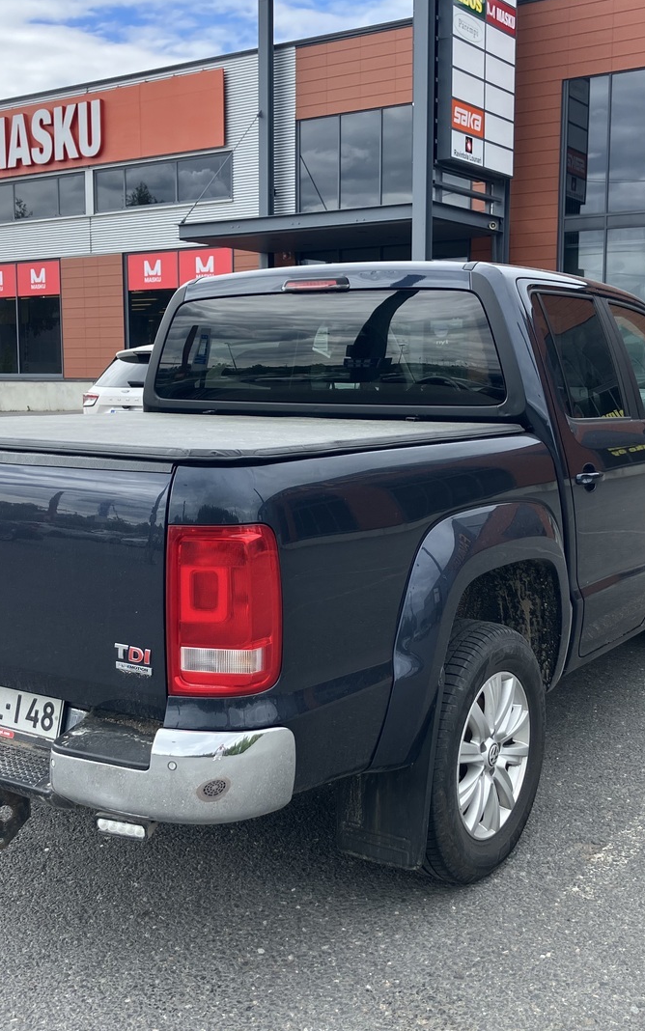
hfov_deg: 32.0
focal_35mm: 40
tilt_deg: -7.4
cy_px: 515
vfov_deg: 49.3
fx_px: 1124
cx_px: 303
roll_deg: -0.9
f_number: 1.8
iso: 32
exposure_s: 1/648
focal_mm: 3.99
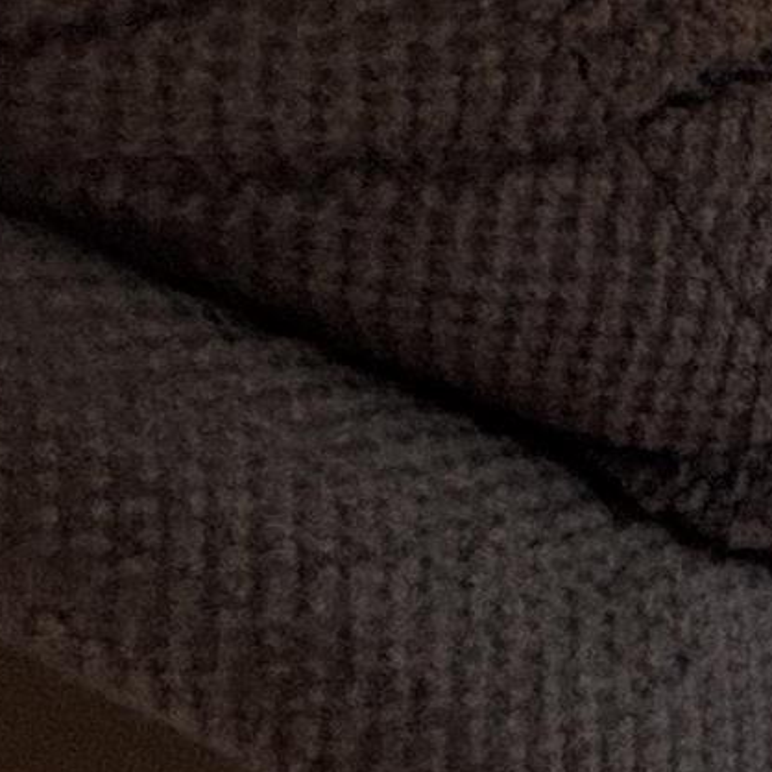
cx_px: 2780
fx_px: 2296
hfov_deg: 9.3
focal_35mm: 91
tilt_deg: -13.8
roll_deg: -0.3
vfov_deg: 14.1
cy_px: -1008
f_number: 2.2
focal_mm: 2.22
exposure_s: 1/120
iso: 250
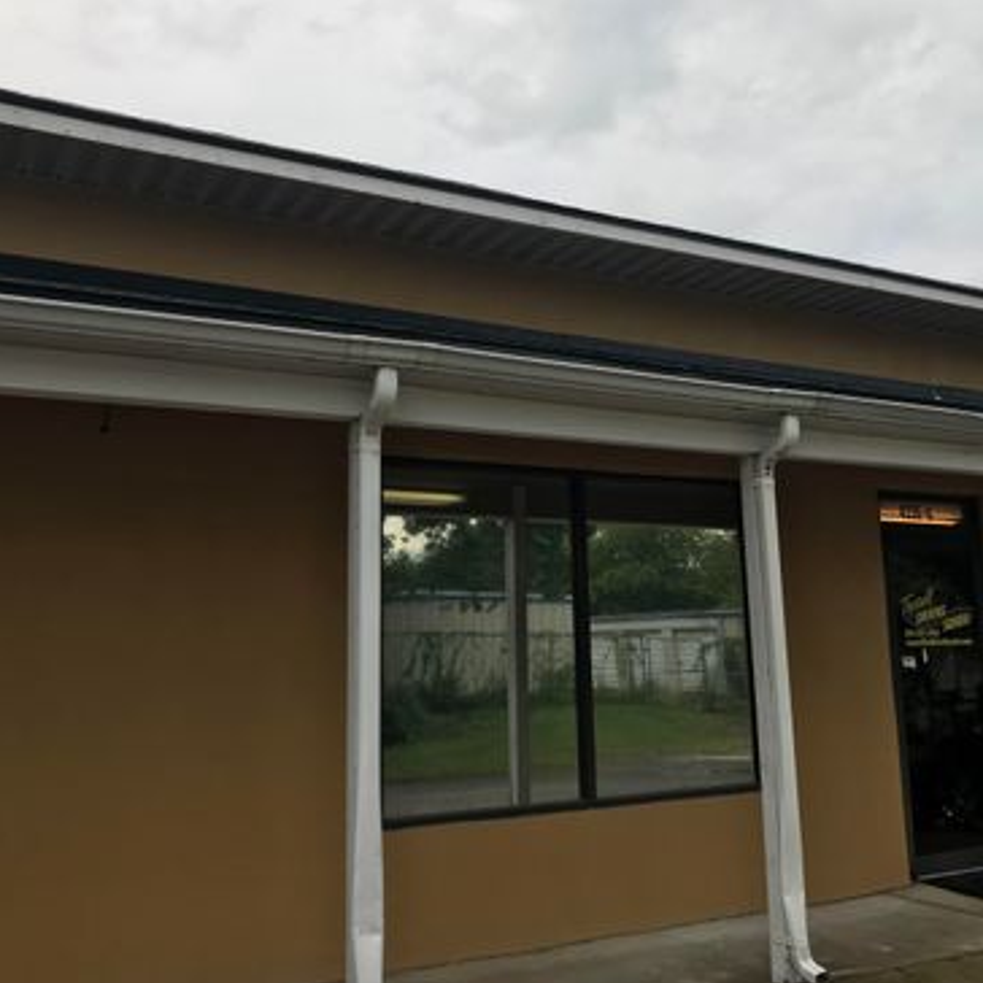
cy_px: 496
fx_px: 1092
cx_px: 537
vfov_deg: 48.5
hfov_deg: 48.4
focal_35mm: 34
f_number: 1.8
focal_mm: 3.99
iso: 20
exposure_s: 1/424
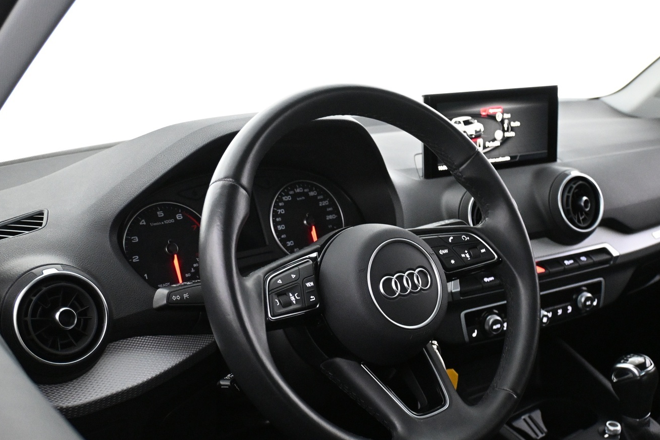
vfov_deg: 32.6
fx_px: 752
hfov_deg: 47.3
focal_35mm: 41
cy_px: 255
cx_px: 368
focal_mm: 22
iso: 4000
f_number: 4
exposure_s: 1/40
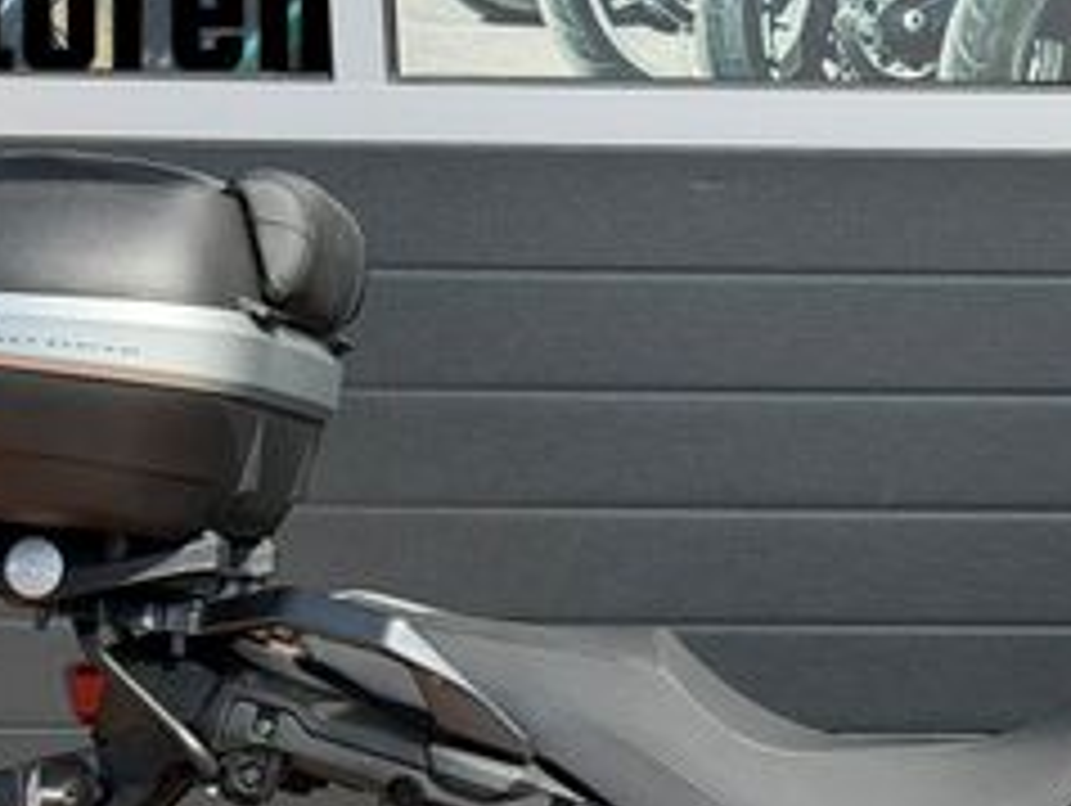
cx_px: 1192
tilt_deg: -16.7
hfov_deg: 14.9
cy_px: 851
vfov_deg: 11.4
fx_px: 3995
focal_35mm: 129
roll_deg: -0.6
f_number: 1.78
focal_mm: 6.76
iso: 80
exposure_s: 1/2976
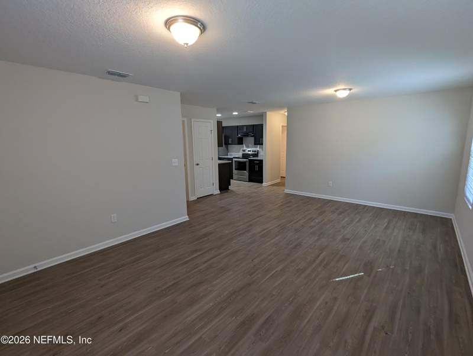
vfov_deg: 78.2
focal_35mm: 16
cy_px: 178
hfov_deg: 94.4
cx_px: 236
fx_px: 219
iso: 290
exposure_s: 1/60
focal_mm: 2.35
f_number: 2.2
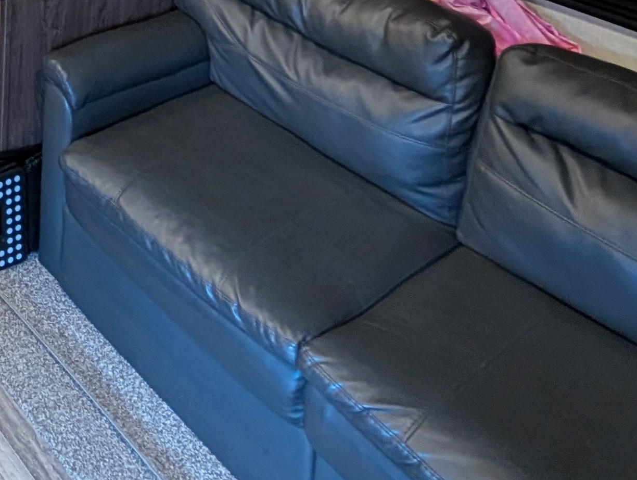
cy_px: -319
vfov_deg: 23.9
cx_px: -163
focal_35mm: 40
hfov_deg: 34.9
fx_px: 737
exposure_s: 1/38.5
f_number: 1.7
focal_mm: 2.02
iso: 148
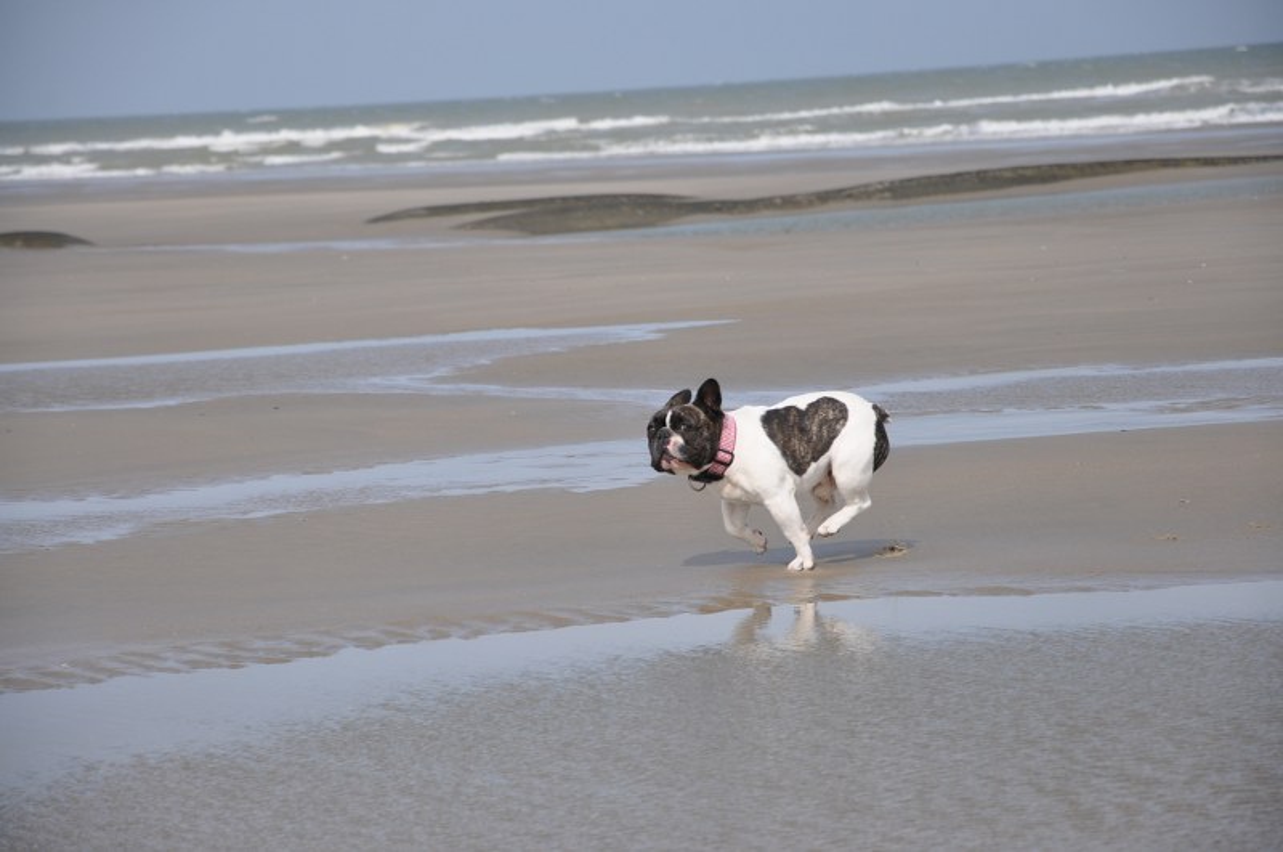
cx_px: 642
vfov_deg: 8.7
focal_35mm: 158
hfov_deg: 13.1
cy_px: 426
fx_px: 5605
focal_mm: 105
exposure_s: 1/1600
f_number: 7.1
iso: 400
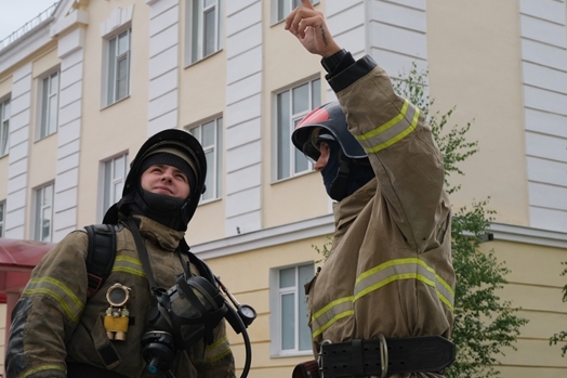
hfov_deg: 31.9
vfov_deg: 21.6
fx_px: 992
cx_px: 288
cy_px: 182
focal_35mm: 63
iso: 400
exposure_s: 1/640
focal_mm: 29.2
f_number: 8
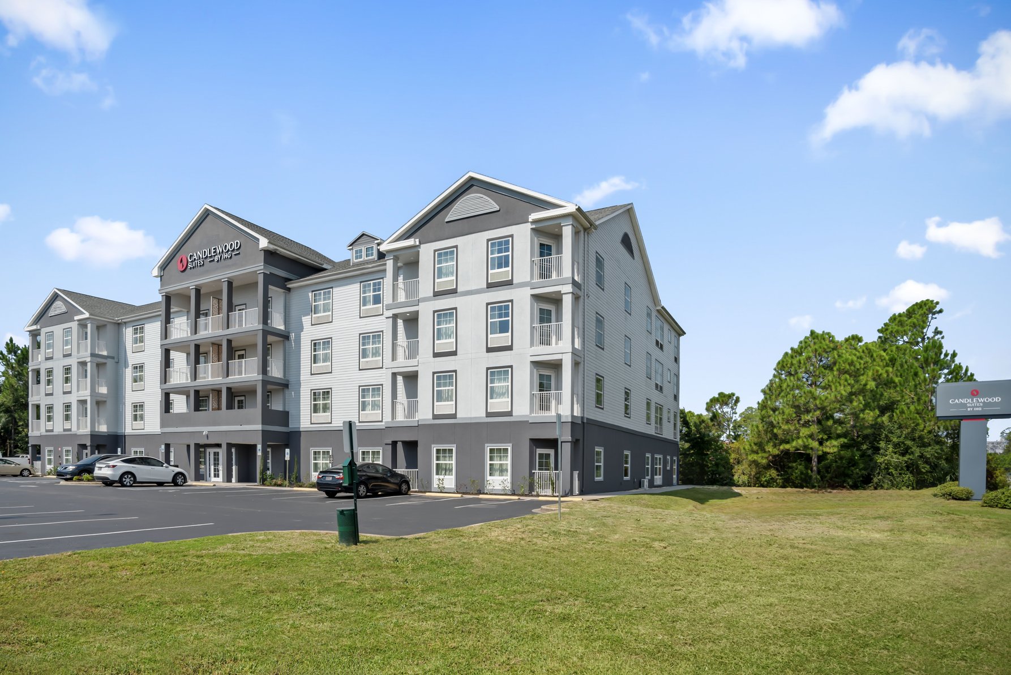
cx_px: 506
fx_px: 506
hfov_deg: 90.0
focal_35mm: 18
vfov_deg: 67.4
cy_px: 338
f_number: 10
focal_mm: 18
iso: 400
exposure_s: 1/125
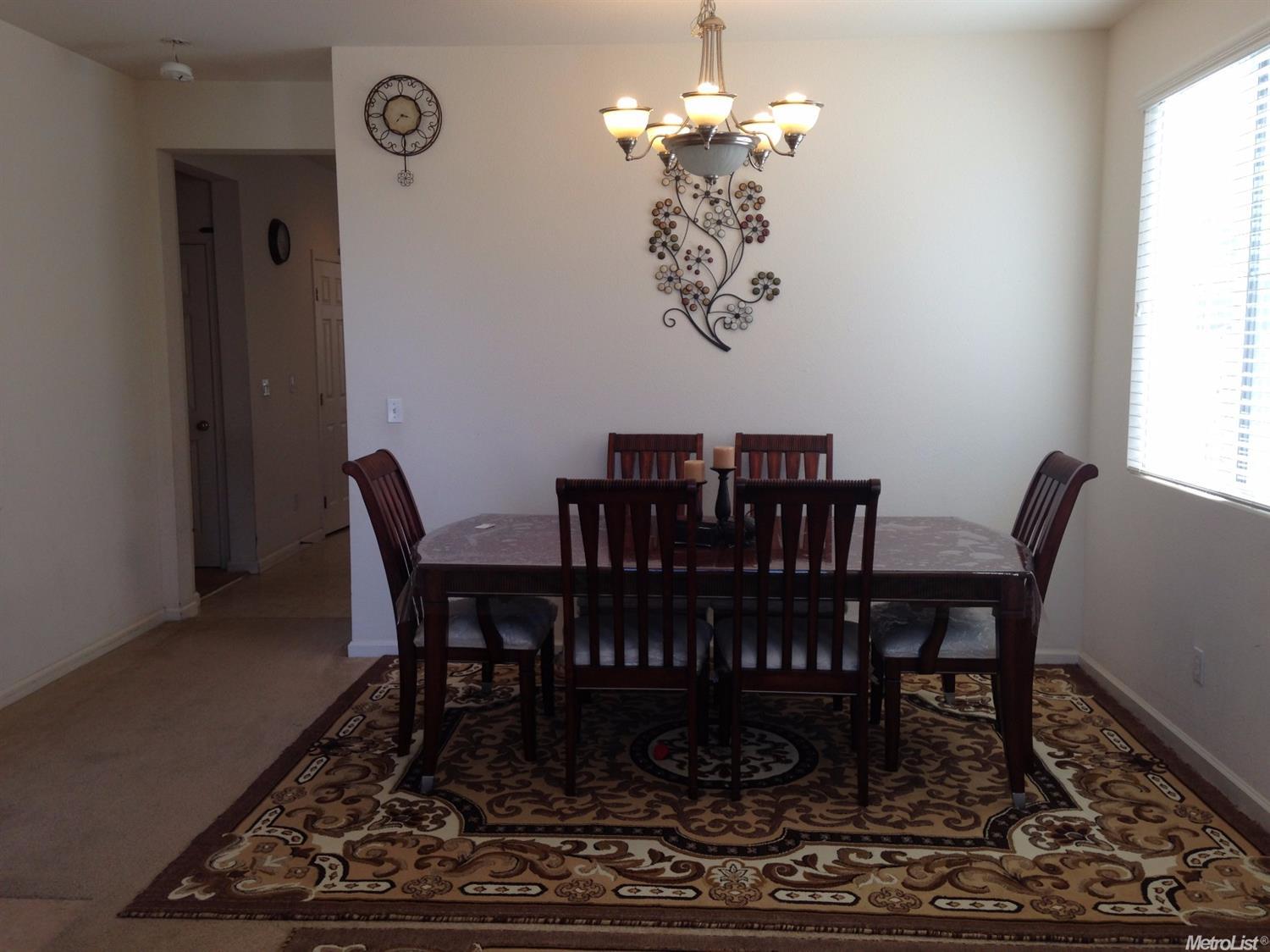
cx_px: 635
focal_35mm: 33
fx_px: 1210
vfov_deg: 42.9
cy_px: 476
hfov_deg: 55.4
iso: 50
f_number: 2.4
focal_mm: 4.12
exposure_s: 1/120
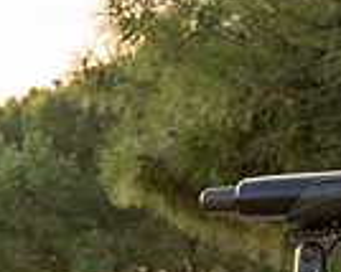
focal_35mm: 225
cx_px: -346
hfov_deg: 8.2
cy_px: 456
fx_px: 2269
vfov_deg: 6.7
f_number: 10
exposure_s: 1/100
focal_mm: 55.5
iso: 320
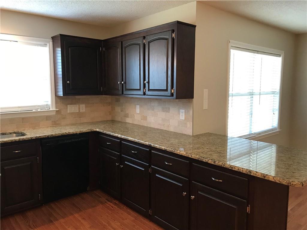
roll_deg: -0.1
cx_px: 154
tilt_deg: -6.6
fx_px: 248
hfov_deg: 63.4
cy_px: 115
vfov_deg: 49.7
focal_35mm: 28
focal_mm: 3.99
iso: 40
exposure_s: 1/20
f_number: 1.8
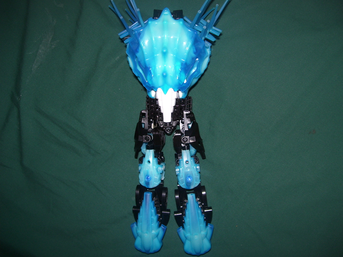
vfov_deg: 39.7
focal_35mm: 36
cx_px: 172
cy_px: 128
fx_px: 357
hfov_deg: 51.4
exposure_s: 1/60
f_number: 2.7
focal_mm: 6
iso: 80
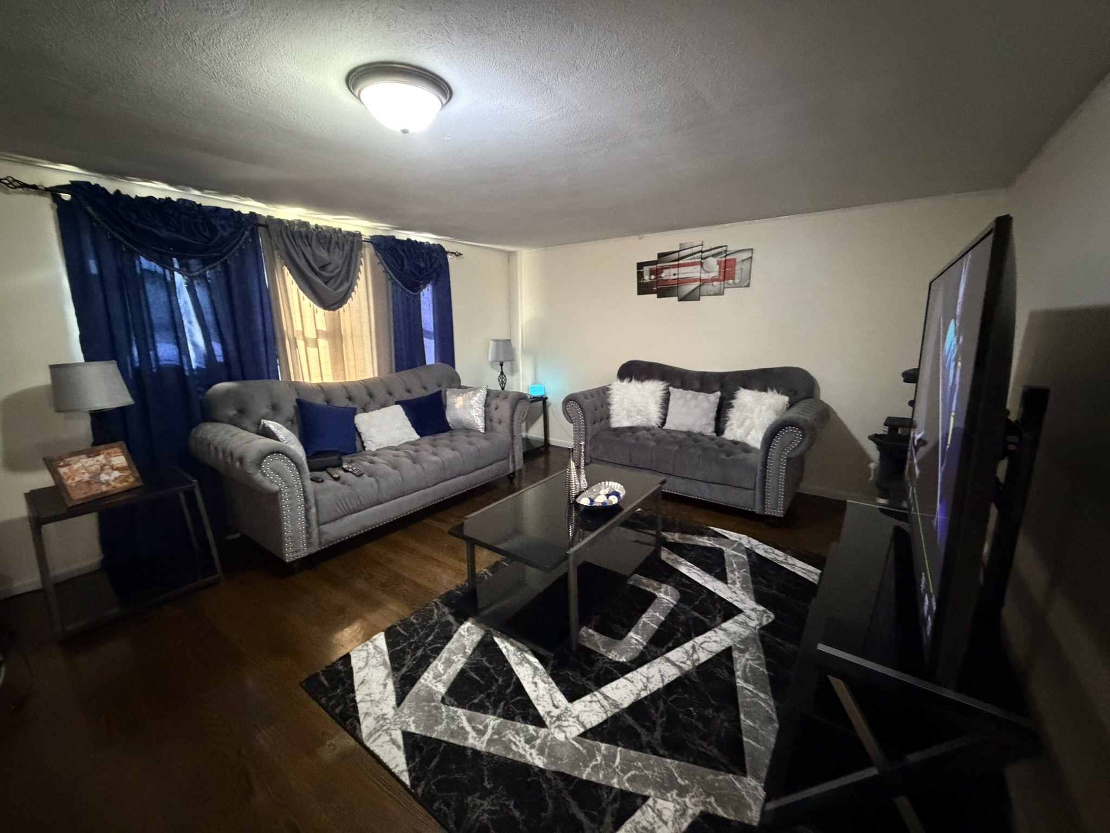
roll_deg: +0.7
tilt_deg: -11.8
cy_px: 416
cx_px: 555
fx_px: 449
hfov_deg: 102.1
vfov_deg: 85.7
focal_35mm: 14
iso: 1600
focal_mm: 2.22
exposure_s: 1/40
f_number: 2.2
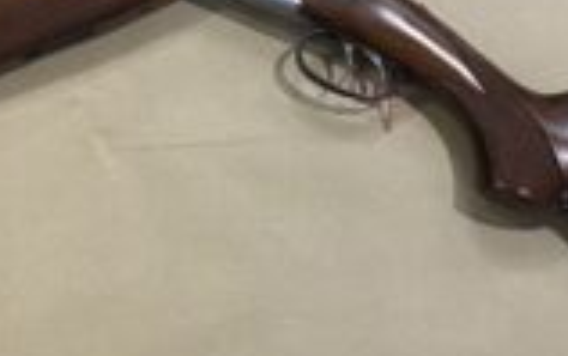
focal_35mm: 87
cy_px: -9
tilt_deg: -76.5
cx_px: 61
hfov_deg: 23.2
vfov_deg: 14.8
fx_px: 1348
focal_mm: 5.7
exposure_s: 1/50
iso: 100
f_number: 1.5
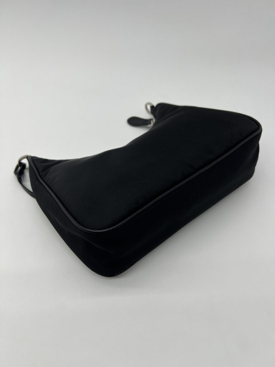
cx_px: 138
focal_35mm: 26
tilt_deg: -47.4
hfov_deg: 53.1
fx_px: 275
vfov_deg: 67.3
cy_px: 184
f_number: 1.5
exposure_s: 1/255
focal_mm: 5.7
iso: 40
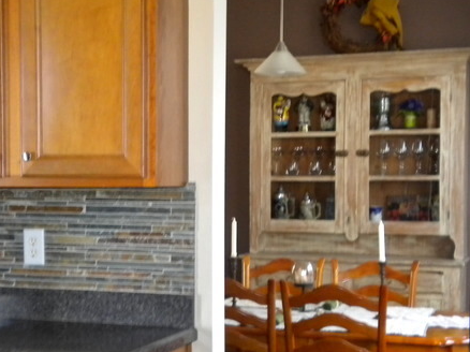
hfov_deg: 25.5
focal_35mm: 76
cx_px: 145
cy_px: 217
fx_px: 1031
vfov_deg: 19.3
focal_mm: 9.3
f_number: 3.9
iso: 400
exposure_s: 1/30
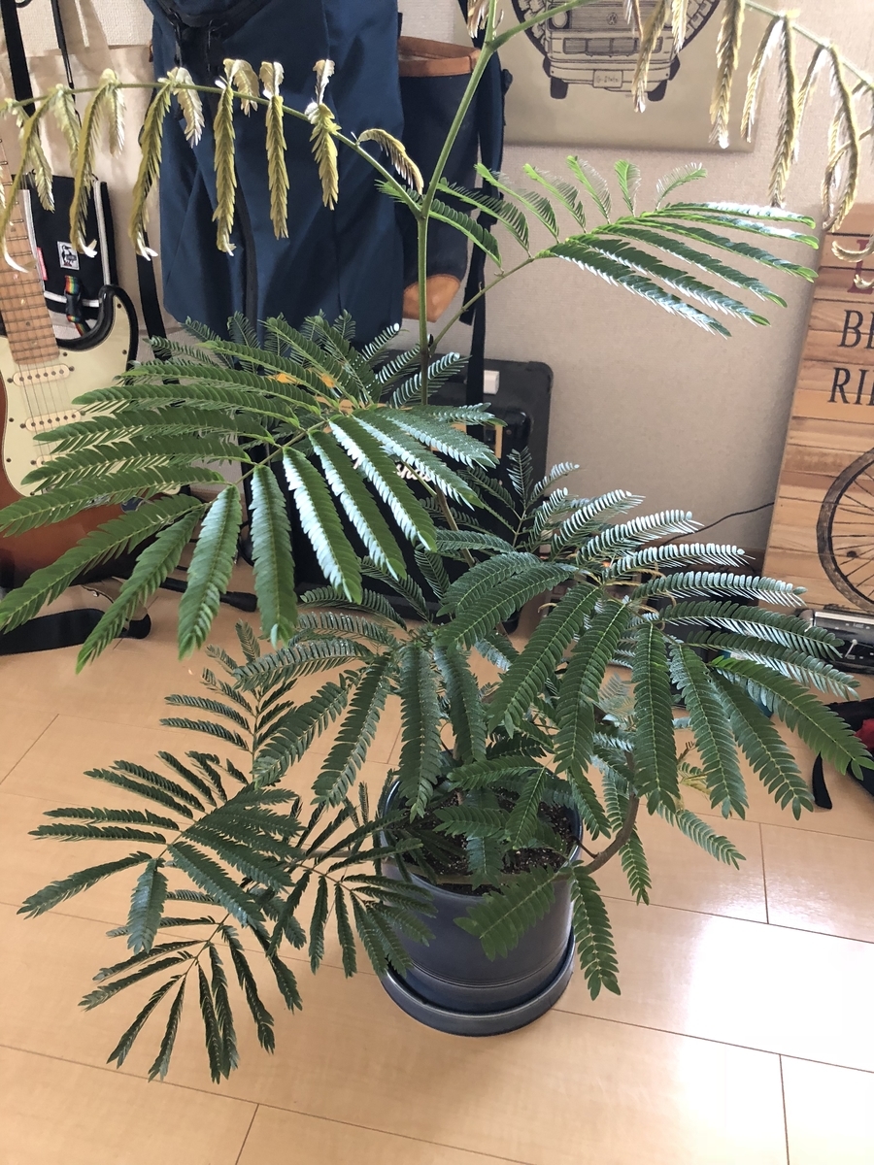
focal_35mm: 28
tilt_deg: -32.7
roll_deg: -1.5
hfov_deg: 49.7
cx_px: 437
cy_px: 582
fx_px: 943
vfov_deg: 63.4
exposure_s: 1/15
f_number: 1.8
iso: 80
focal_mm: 3.99
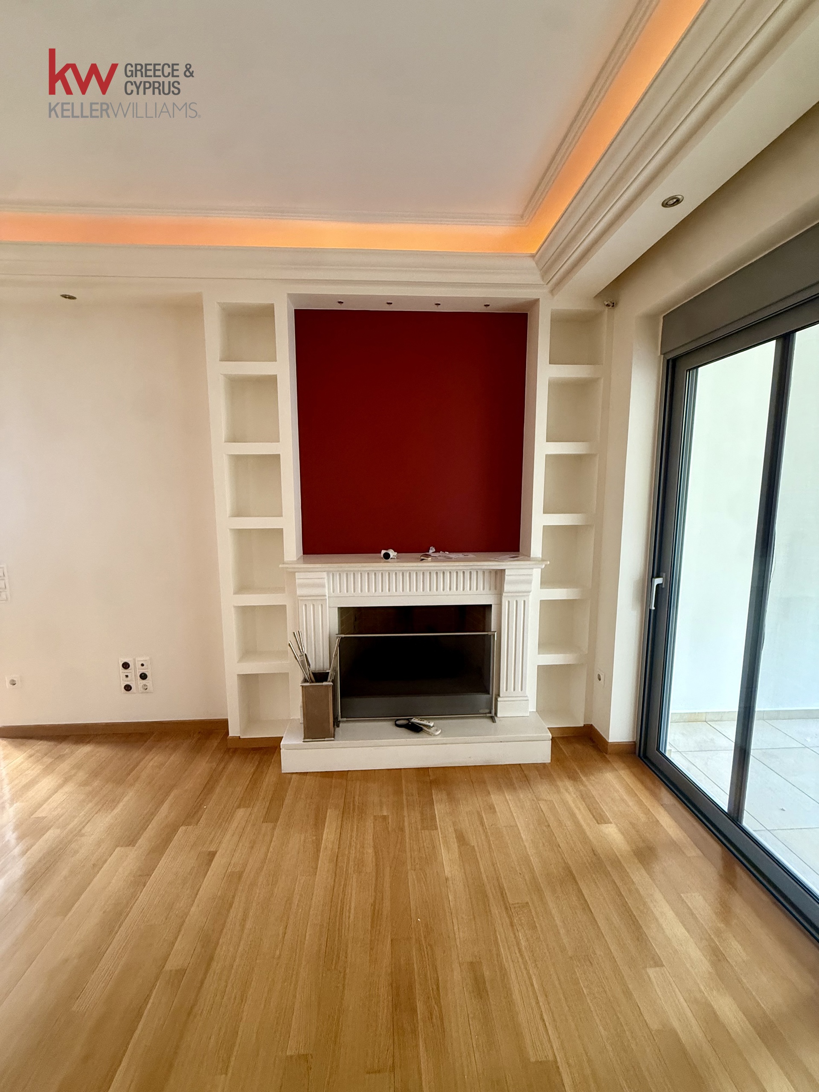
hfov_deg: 85.7
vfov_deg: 102.1
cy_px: 546
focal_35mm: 14
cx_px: 410
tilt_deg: -6.7
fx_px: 442
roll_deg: -0.2
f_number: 2.2
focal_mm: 2.22
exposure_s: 1/50
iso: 500
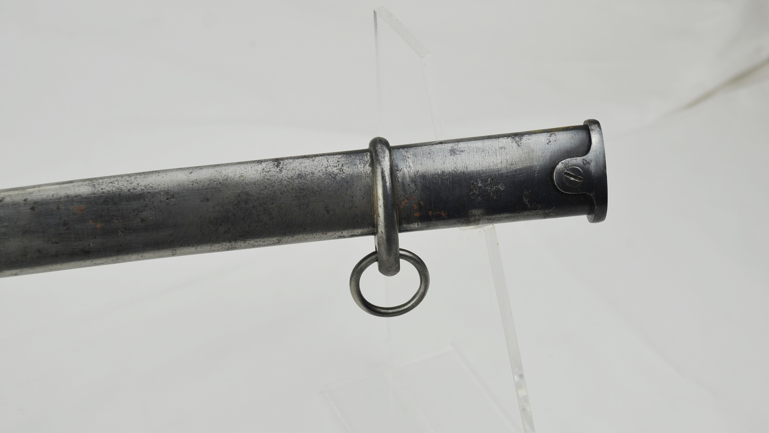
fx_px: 1550
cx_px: 384
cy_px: 214
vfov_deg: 15.9
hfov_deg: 27.9
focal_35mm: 76
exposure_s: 1/160
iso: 200
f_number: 6.3
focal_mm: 48
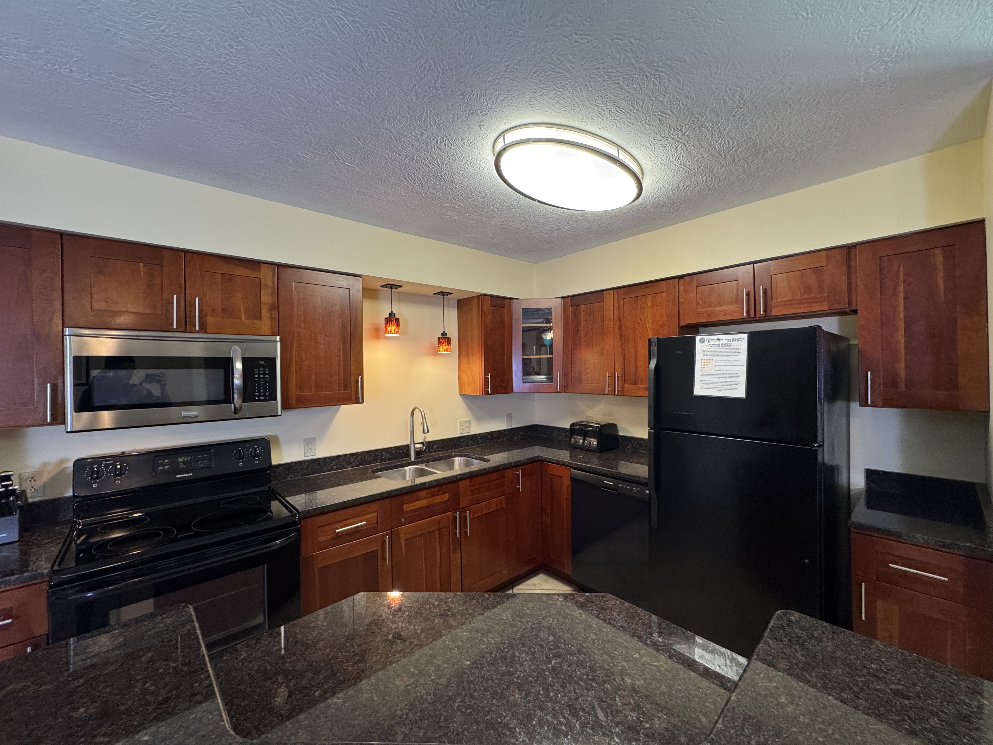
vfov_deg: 85.7
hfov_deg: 102.1
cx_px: 496
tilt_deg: -1.0
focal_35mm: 14
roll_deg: +1.0
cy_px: 372
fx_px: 402
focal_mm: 2.22
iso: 250
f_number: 2.2
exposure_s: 1/60
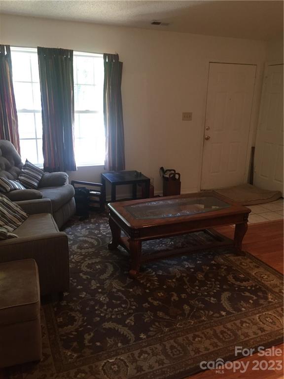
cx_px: 142
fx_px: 317
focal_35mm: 29
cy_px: 190
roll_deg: -1.2
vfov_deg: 61.7
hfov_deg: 48.2
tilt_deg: -13.0
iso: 160
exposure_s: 1/33
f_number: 2.2
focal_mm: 4.15
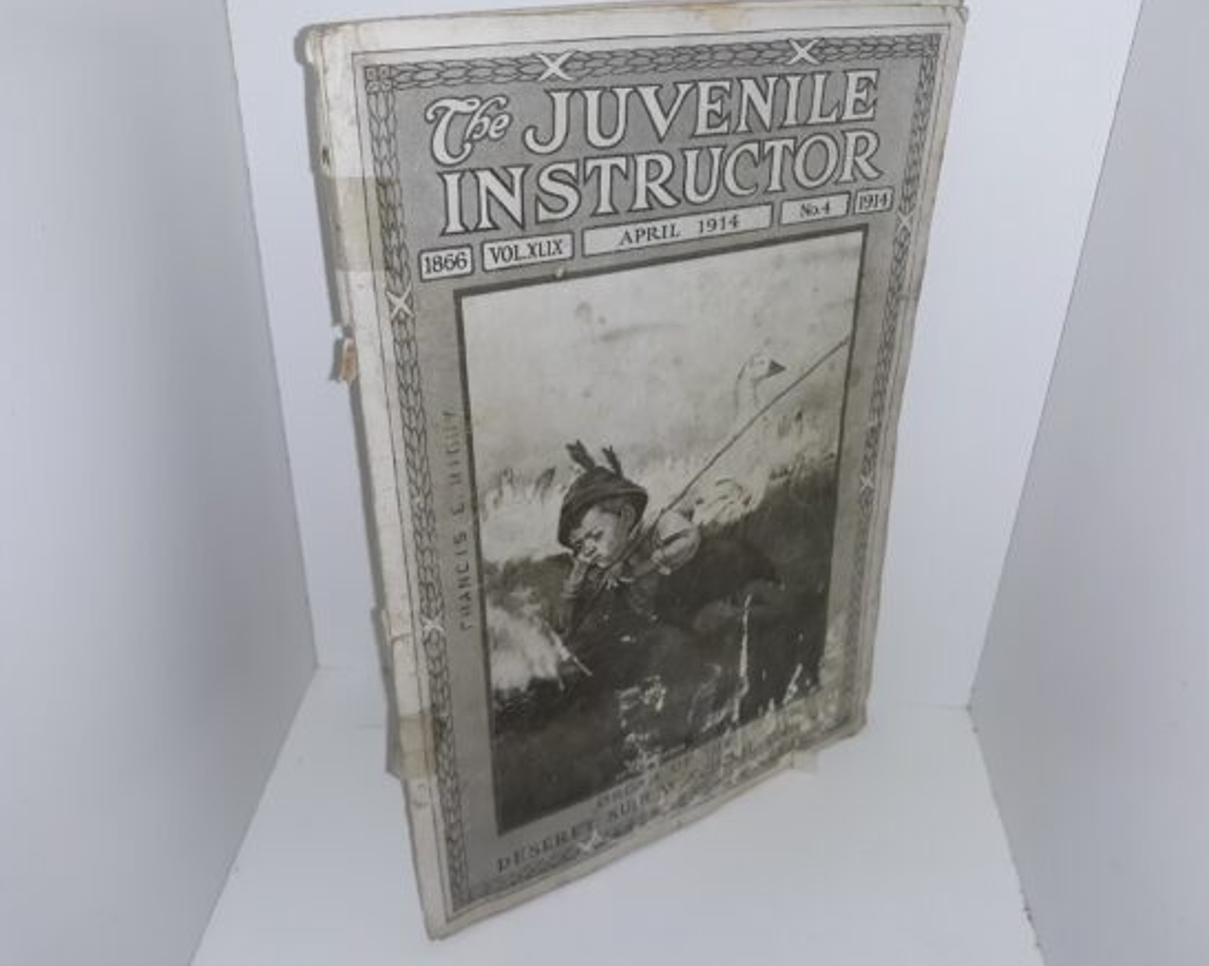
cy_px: 471
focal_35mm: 30
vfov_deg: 48.5
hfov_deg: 58.8
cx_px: 639
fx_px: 1073
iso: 40
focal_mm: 3.7
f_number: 1.7
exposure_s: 1/157
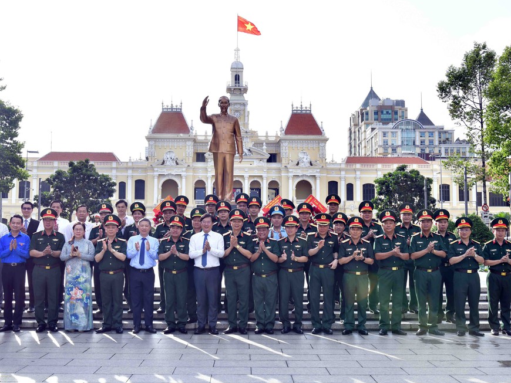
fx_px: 620
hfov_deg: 44.8
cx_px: 237
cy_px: 189
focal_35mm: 42
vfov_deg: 34.4
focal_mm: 38
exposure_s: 1/320
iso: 400
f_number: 10
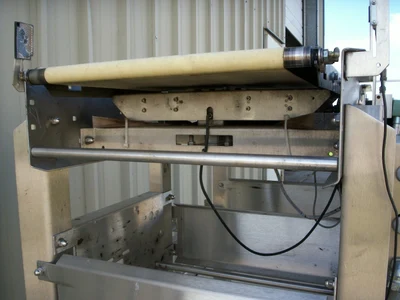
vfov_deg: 39.7
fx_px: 416
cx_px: 200
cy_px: 150
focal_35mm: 36
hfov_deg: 51.4
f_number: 4.5
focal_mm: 5.9
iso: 100
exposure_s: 1/164
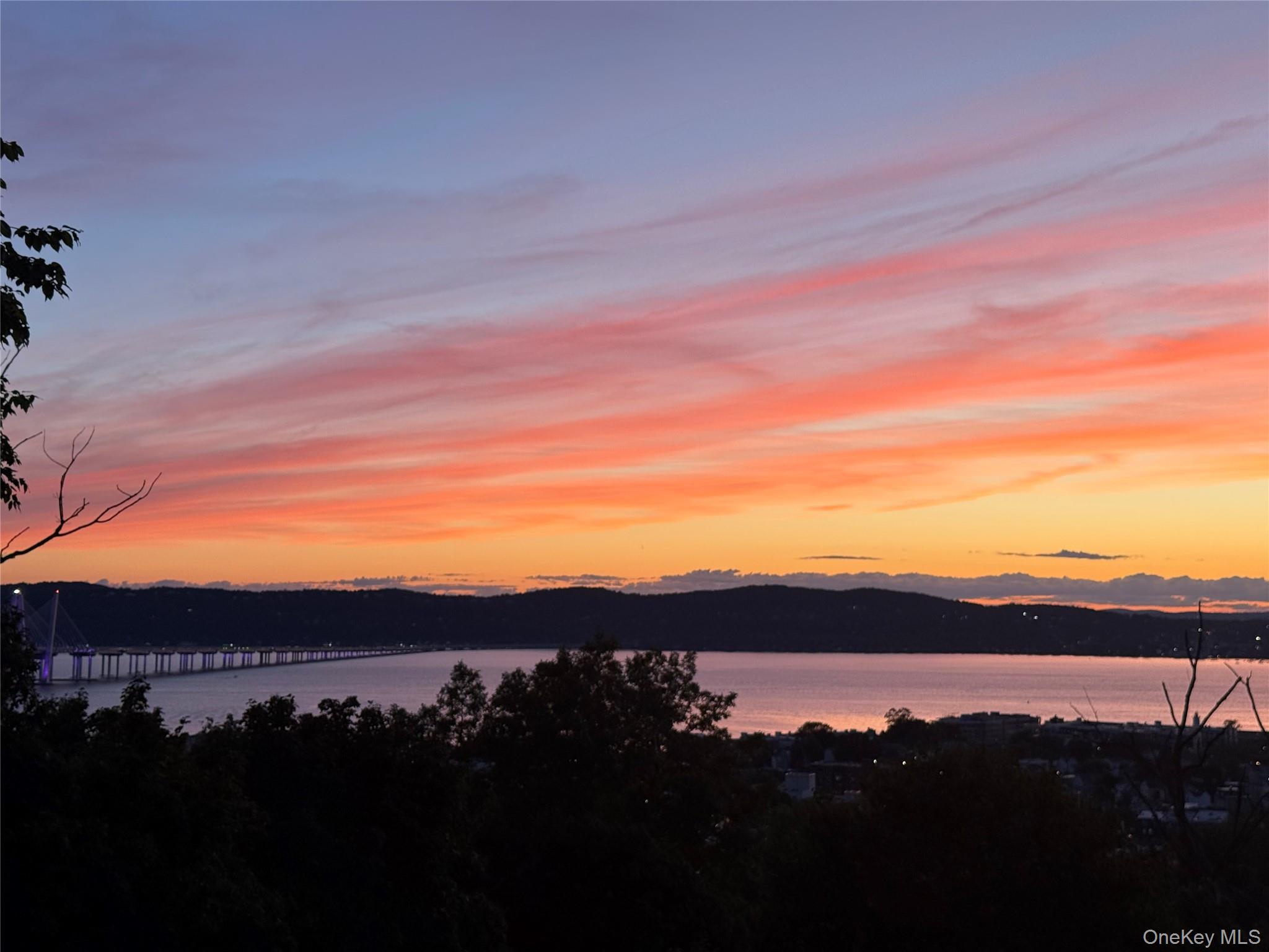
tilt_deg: +3.8
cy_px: 476
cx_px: 634
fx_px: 1760
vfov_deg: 30.3
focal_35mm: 48
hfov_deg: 39.7
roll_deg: -0.7
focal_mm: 6.76
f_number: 1.78
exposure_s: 1/164
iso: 50
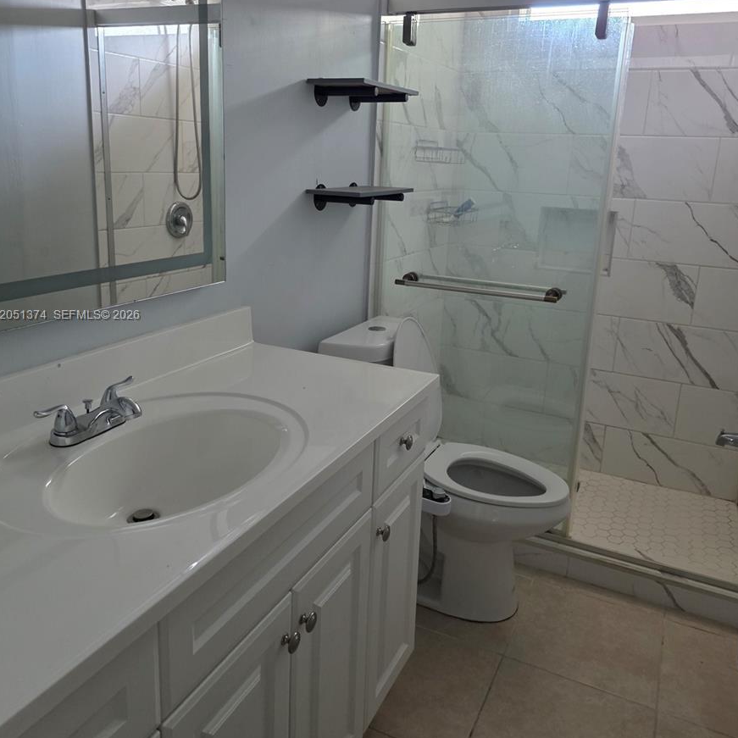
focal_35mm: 28
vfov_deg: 57.1
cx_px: 364
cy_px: 316
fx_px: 675
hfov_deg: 57.3
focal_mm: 6.25
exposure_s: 1/120
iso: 500
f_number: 1.7
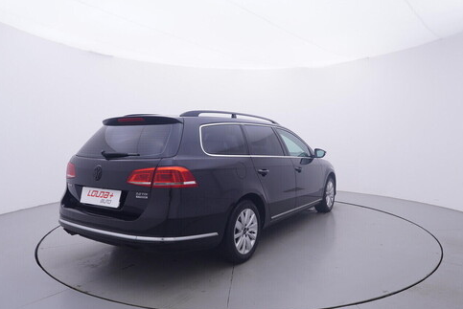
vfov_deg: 50.4
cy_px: 159
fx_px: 329
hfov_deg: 70.2
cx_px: 242
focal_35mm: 26
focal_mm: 15
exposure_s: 1/80
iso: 200
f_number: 5
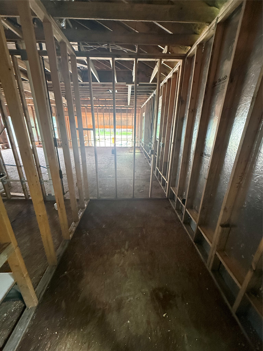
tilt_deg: -19.7
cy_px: 176
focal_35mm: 14
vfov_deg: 102.1
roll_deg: -0.4
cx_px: 132
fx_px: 142
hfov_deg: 85.7
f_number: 2.2
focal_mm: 2.22
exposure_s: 1/60
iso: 500
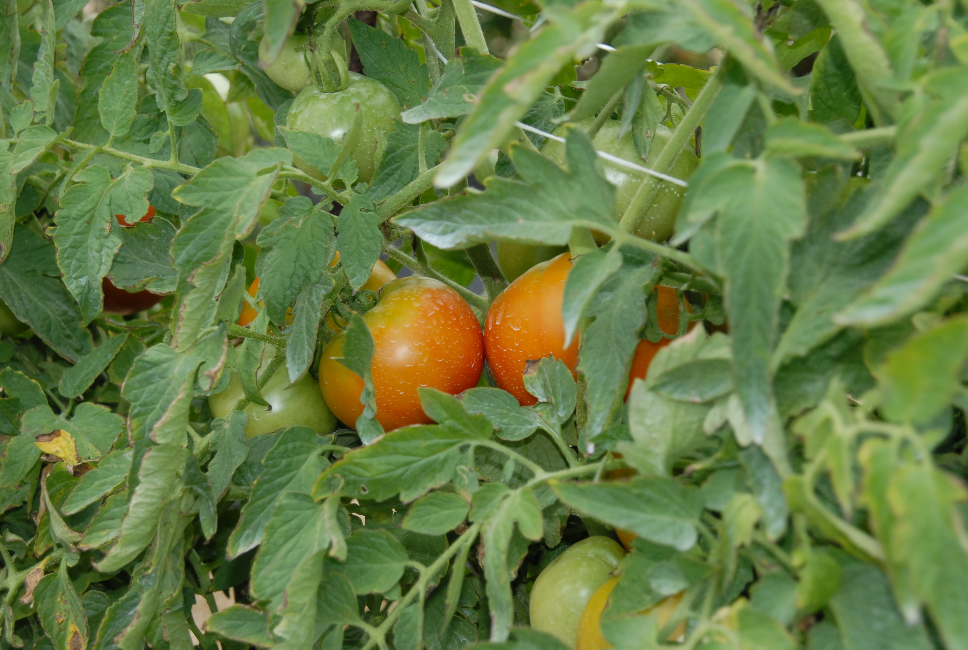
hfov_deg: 17.0
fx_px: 3233
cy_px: 325
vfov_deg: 11.5
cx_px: 484
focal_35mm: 120
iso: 400
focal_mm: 80
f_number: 6.3
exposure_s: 1/250
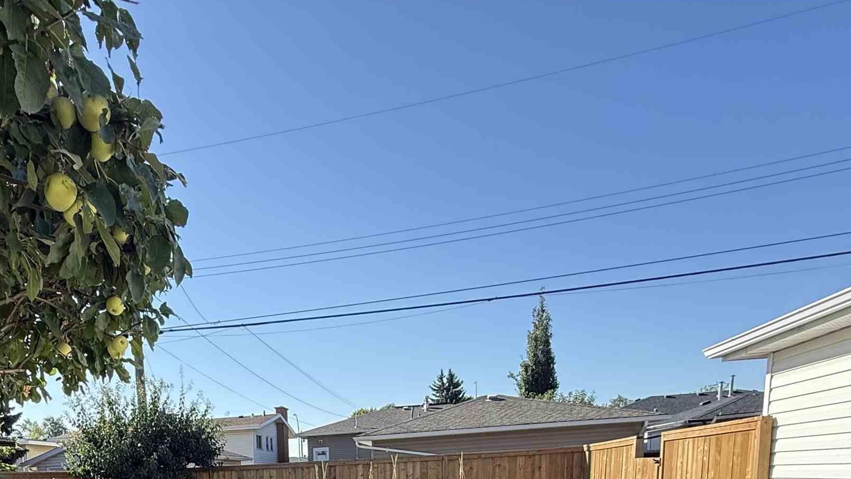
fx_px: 654
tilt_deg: -10.7
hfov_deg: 63.8
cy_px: 600
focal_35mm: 29
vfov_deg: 32.0
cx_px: 262
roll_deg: +2.8
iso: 64
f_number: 2.2
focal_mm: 2.22
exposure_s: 1/679
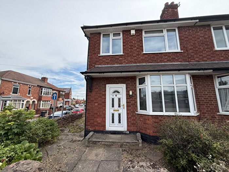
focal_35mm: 14
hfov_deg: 102.1
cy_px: 86
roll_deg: +0.2
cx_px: 114
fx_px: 93
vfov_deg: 85.7
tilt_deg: +10.1
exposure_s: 1/1613
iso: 64
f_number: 2.2
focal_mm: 2.22
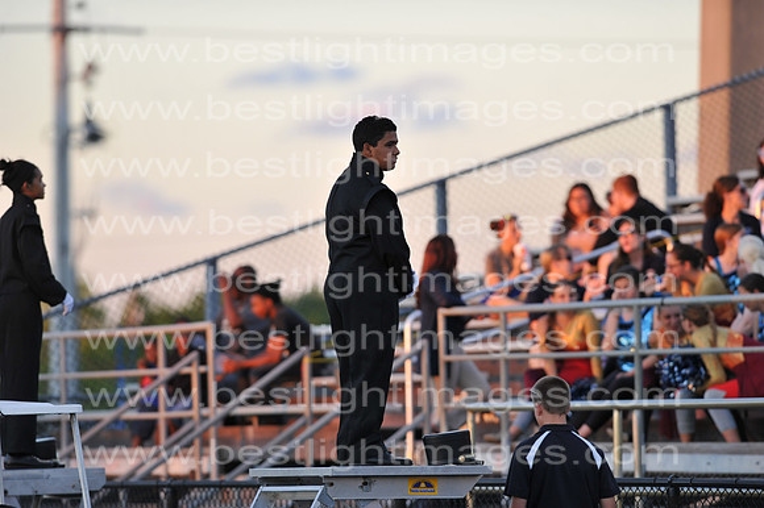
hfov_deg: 6.9
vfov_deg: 4.6
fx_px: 6363
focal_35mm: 300
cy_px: 254
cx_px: 382
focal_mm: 300
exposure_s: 1/500
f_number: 4
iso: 640
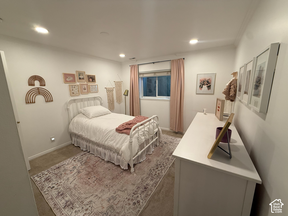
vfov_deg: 85.7
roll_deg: +0.9
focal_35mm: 14
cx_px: 144
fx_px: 116
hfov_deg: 102.1
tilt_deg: -10.7
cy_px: 108
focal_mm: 2.22
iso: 160
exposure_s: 1/120
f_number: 2.2
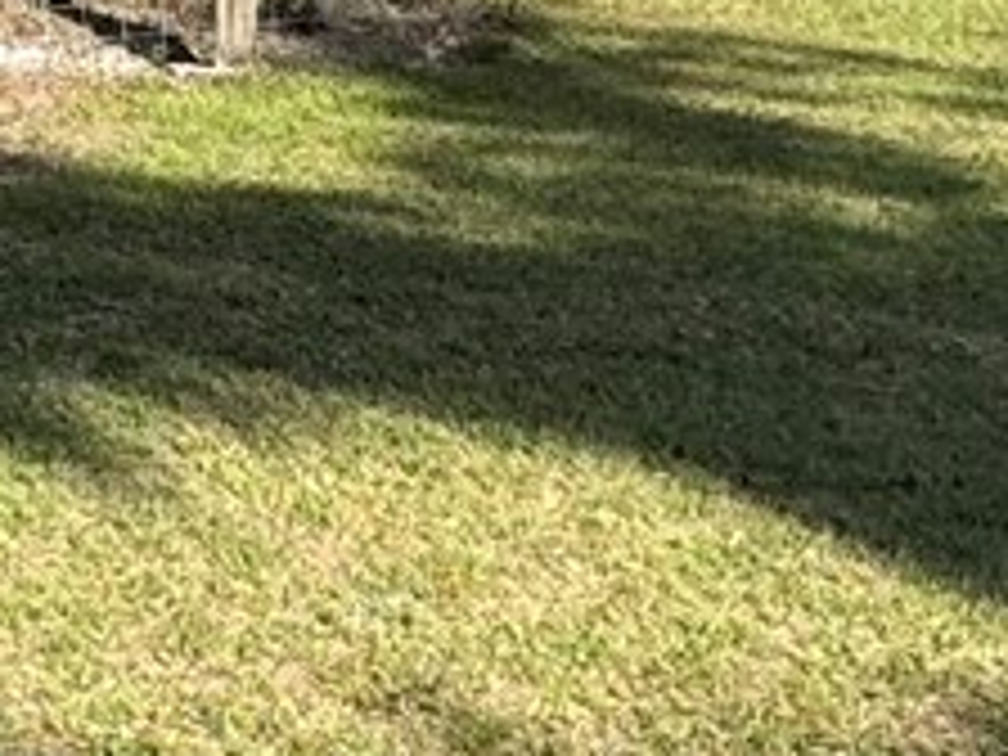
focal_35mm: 100
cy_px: -207
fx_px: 2912
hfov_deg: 17.5
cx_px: -536
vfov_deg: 14.2
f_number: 2.2
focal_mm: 2.22
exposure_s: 1/956
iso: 40
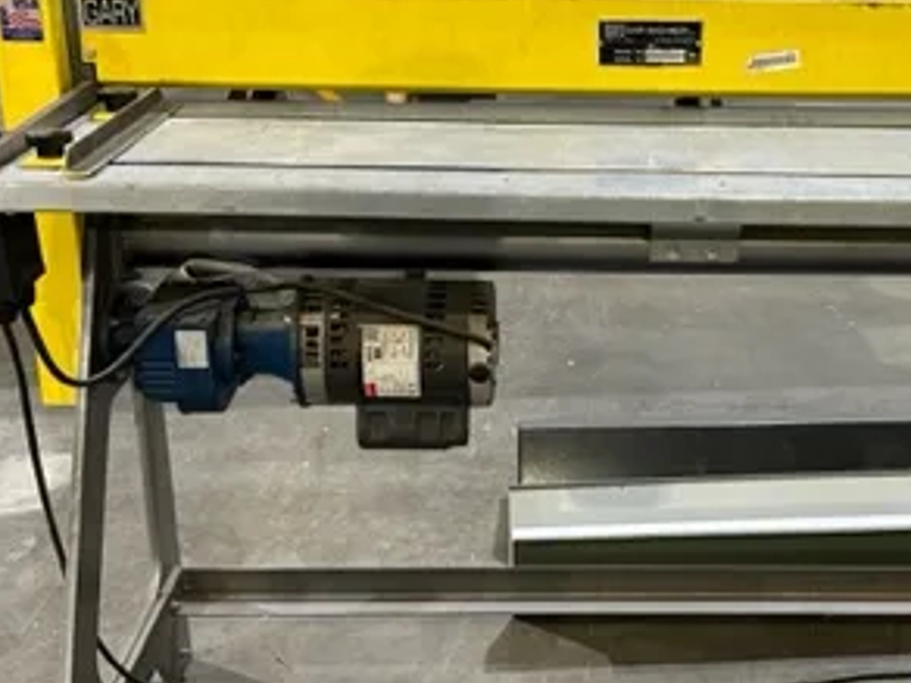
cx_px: 658
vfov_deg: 25.7
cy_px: 337
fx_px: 1500
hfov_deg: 33.3
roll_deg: -1.5
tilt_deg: -21.3
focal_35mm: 57
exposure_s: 1/60
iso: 250
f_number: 1.5
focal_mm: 5.7
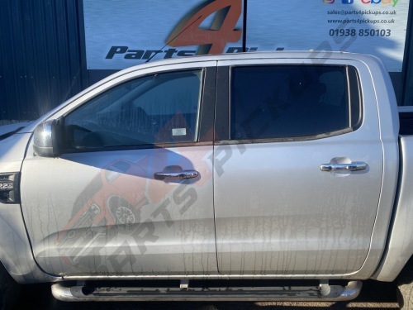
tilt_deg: -11.2
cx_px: 206
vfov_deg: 53.1
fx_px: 310
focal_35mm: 26
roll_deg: -0.2
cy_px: 155
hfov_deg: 67.3
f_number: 1.8
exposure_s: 1/1072
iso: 32
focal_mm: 4.25
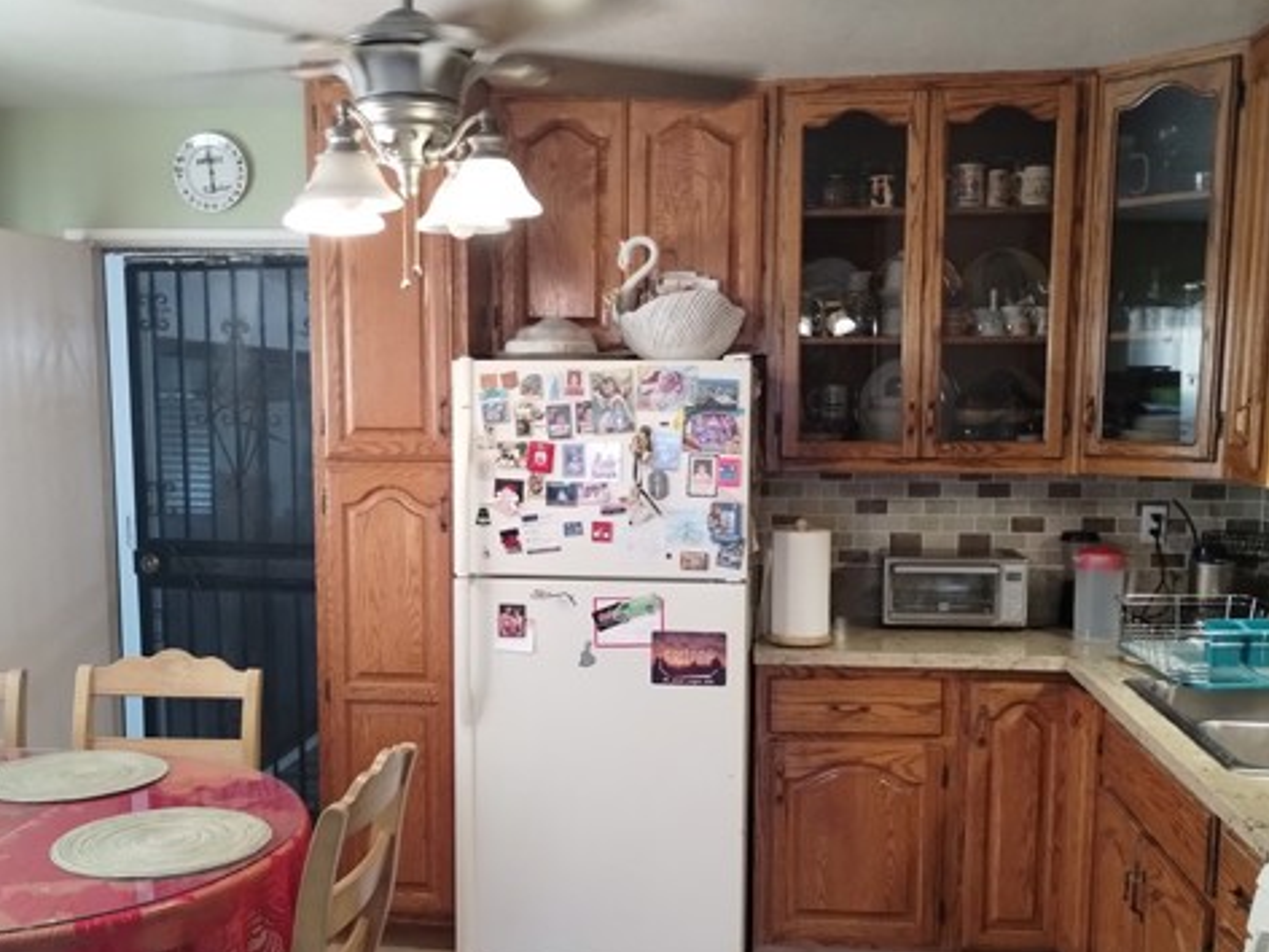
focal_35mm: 38
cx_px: 634
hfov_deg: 49.0
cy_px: 582
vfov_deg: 37.5
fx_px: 1393
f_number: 1.8
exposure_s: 1/30
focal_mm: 4.27
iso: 1197
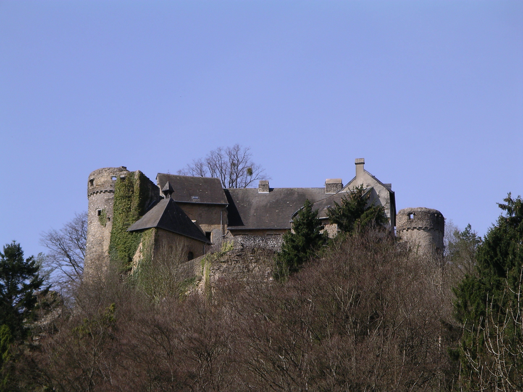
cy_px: 196
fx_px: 2825
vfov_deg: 7.9
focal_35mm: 187
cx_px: 262
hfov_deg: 10.6
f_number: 5
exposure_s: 1/594
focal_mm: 39
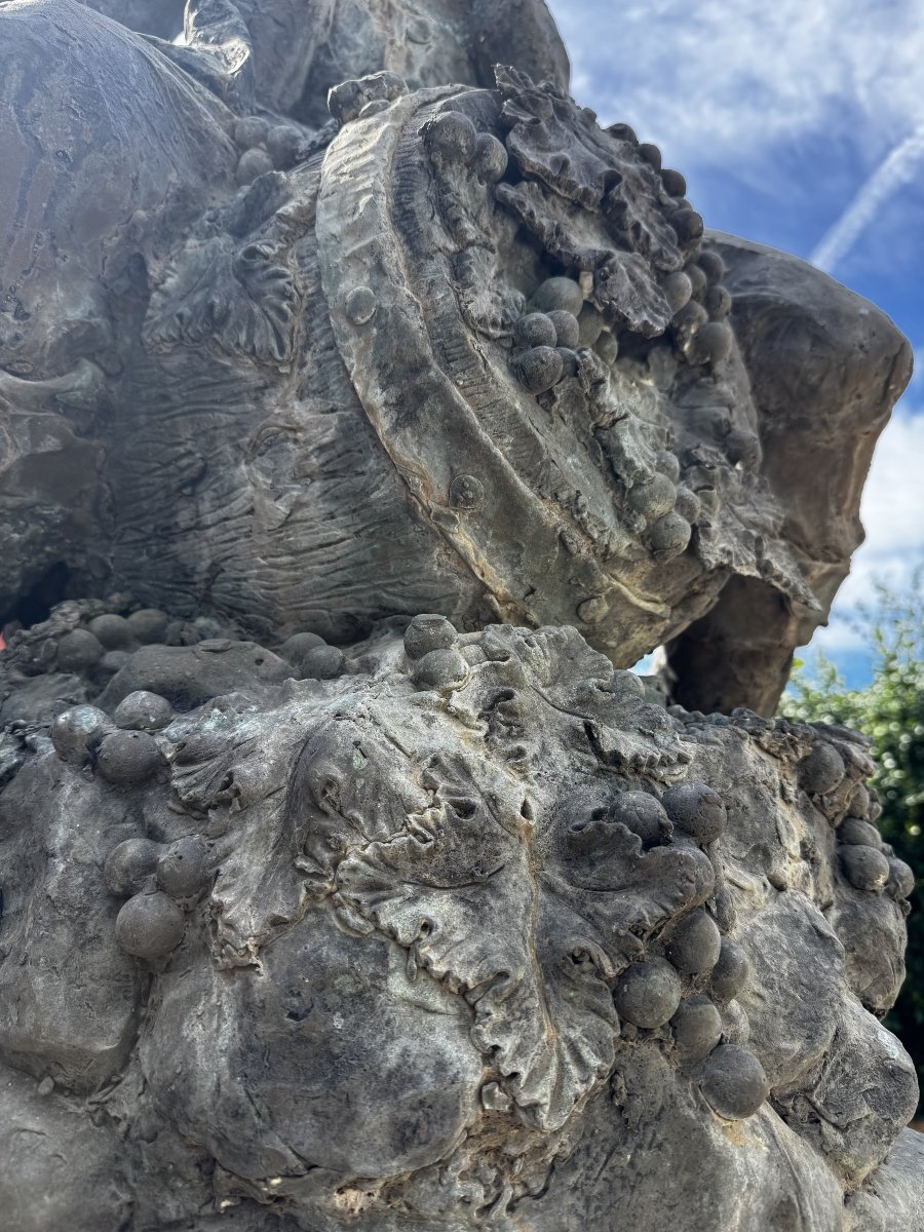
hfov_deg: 56.8
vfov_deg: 71.6
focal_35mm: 24
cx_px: 462
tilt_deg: +17.7
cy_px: 616
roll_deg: +0.5
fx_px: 854
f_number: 1.78
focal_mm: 6.76
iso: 80
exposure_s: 1/1112
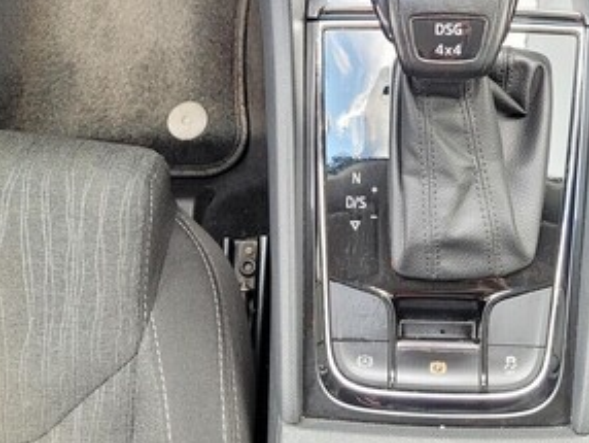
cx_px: 387
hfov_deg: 37.8
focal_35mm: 50
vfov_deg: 28.8
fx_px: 851
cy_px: 123
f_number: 1.8
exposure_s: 1/100
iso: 160
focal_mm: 5.4
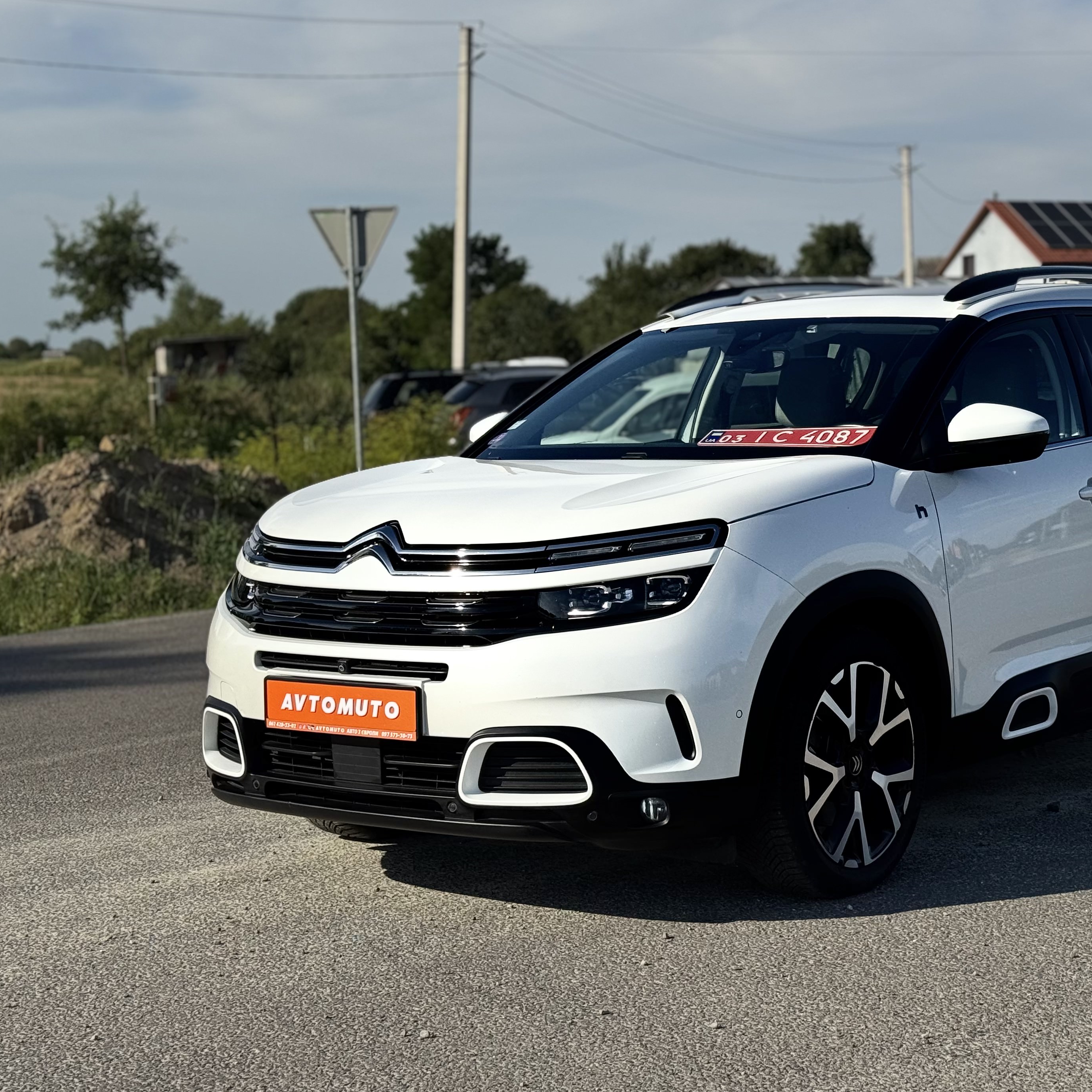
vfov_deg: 27.7
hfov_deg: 27.5
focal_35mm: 62
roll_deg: +0.1
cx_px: 744
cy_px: 520
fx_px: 2213
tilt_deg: -3.6
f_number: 1.78
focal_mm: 6.76
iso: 80
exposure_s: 1/5848
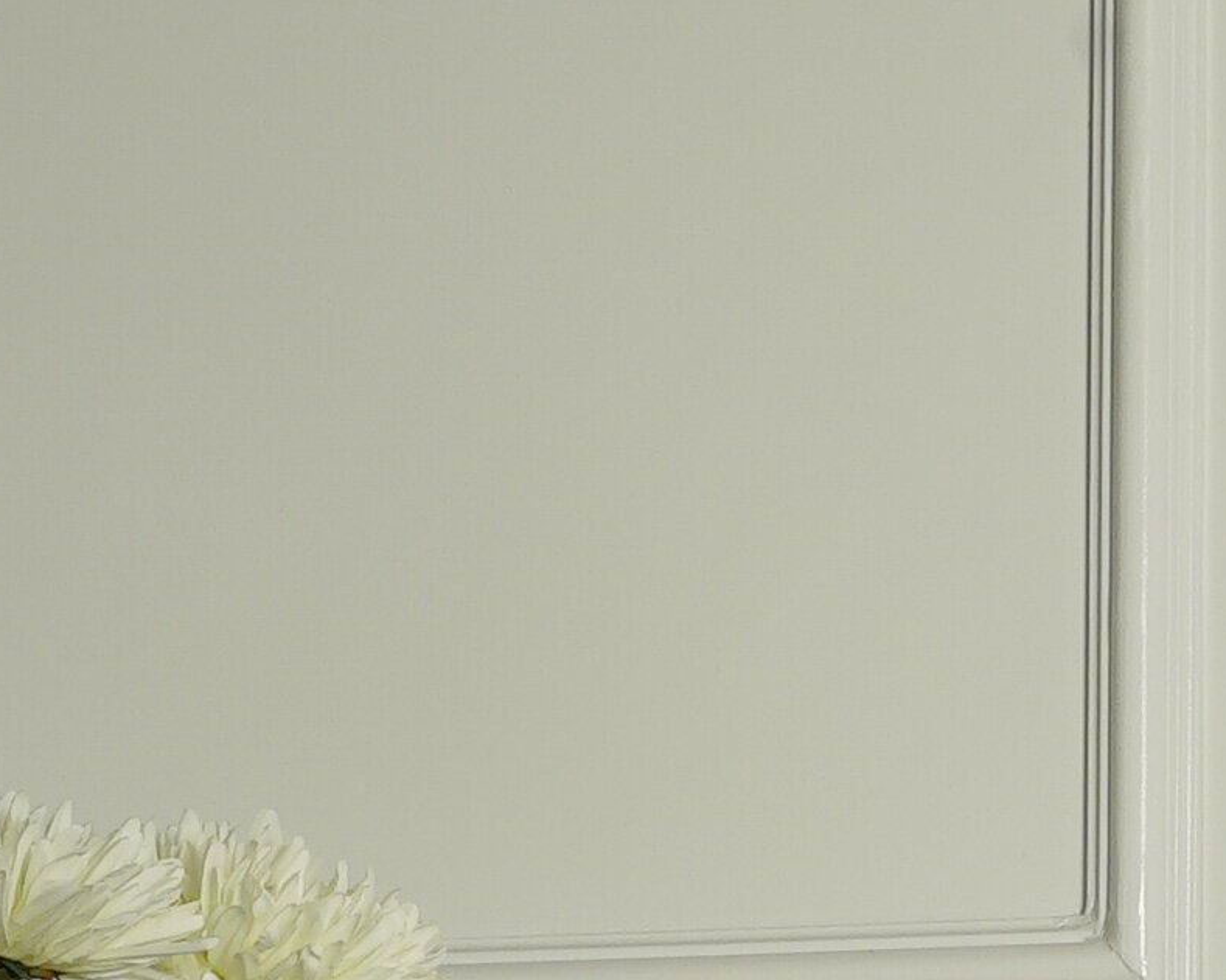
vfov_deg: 3.4
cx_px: 1658
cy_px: 2111
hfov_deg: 4.2
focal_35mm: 454
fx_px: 16471
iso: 800
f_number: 11
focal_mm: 90
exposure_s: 1/160
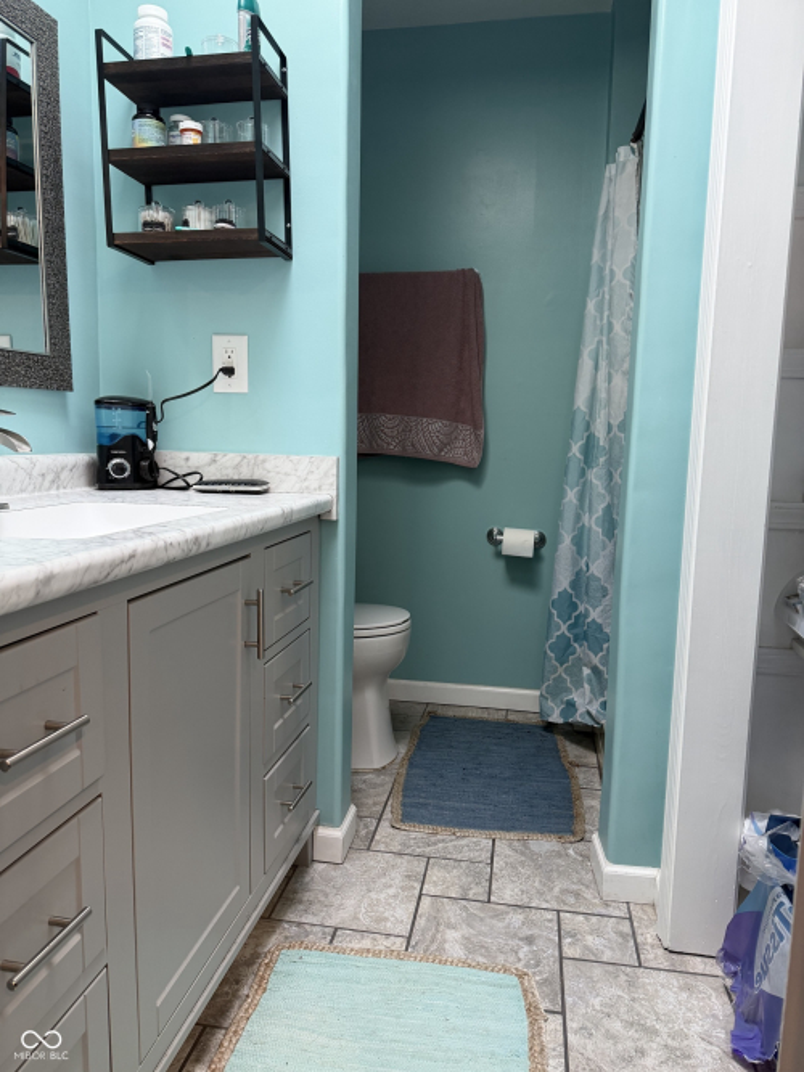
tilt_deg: -6.6
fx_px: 743
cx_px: 402
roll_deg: -2.0
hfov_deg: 56.8
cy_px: 536
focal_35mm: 24
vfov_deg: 71.6
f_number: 1.78
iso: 200
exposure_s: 1/60
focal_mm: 6.76
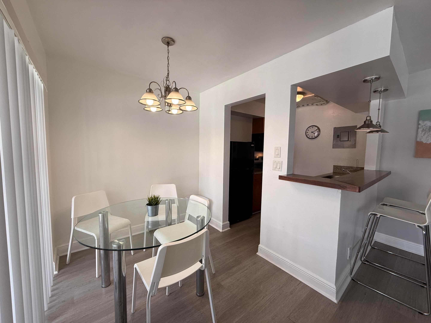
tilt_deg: -4.5
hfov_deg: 102.1
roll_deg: -0.7
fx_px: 174
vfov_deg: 85.7
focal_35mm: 14
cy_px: 162
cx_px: 216
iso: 50
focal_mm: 2.22
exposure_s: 1/120
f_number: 2.2
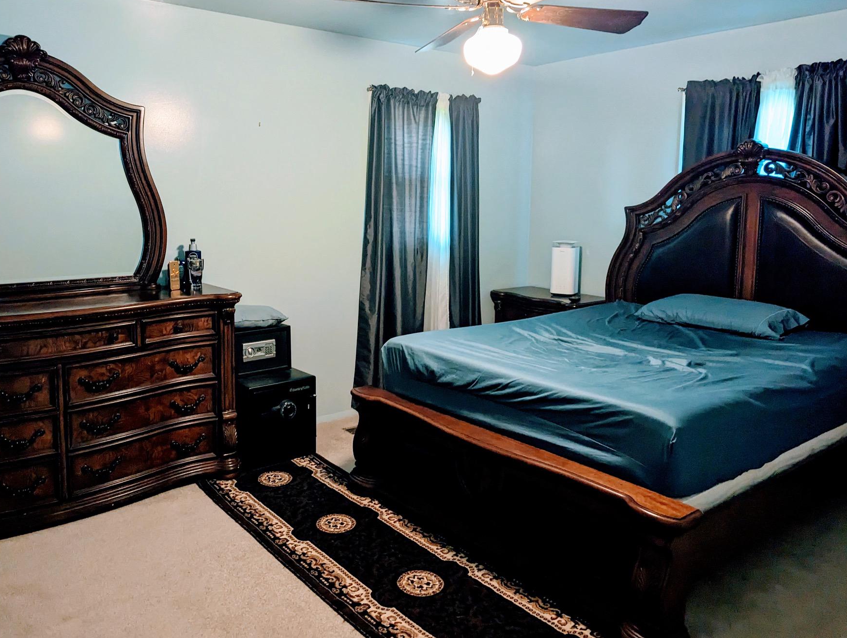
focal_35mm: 28
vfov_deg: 49.7
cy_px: 274
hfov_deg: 63.2
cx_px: 371
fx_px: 686
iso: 1169
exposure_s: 1/120
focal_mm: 6.81
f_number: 1.85
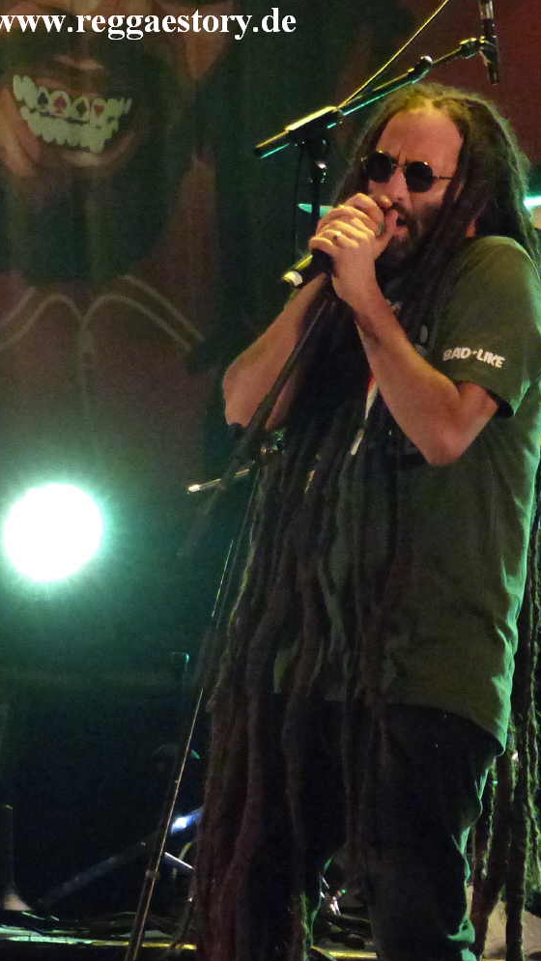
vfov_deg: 6.6
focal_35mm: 325
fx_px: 8285
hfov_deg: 3.7
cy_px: 482
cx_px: 336
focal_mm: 53.4
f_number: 2.8
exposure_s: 1/125
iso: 1600
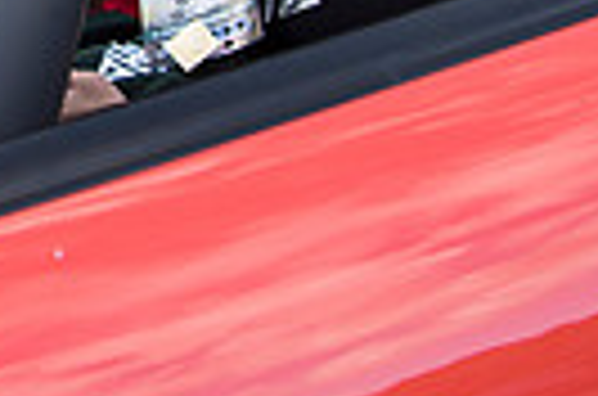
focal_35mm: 105
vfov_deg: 11.9
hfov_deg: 17.5
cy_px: -317
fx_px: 1740
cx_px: -310
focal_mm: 24
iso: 250
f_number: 4.5
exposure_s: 1/320
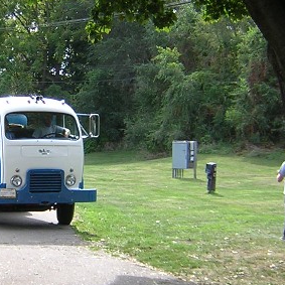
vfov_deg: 19.2
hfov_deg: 19.0
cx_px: 27
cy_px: 101
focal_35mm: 90
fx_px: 838
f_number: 2.6
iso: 100
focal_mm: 4.7
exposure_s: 1/200
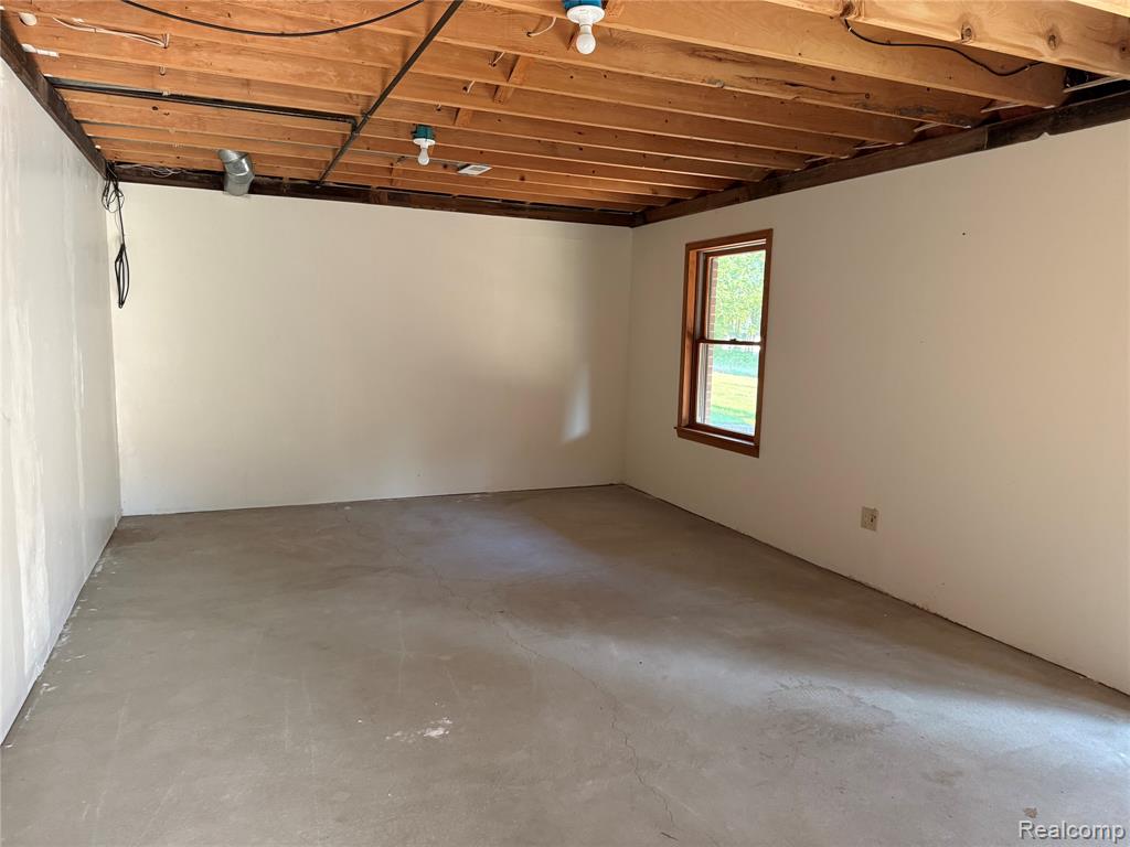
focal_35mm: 24
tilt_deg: -5.0
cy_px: 424
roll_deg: -1.9
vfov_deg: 56.8
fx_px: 783
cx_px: 565
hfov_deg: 71.6
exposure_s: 1/60
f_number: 1.78
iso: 320
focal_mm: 6.76
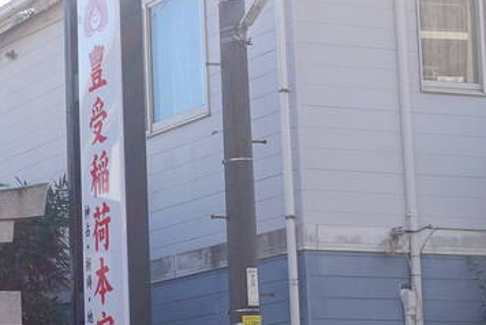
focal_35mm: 128
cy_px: 322
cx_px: -228
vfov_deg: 10.6
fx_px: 1729
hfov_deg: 14.9
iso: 125
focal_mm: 14.1
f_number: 5.6
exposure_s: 1/200
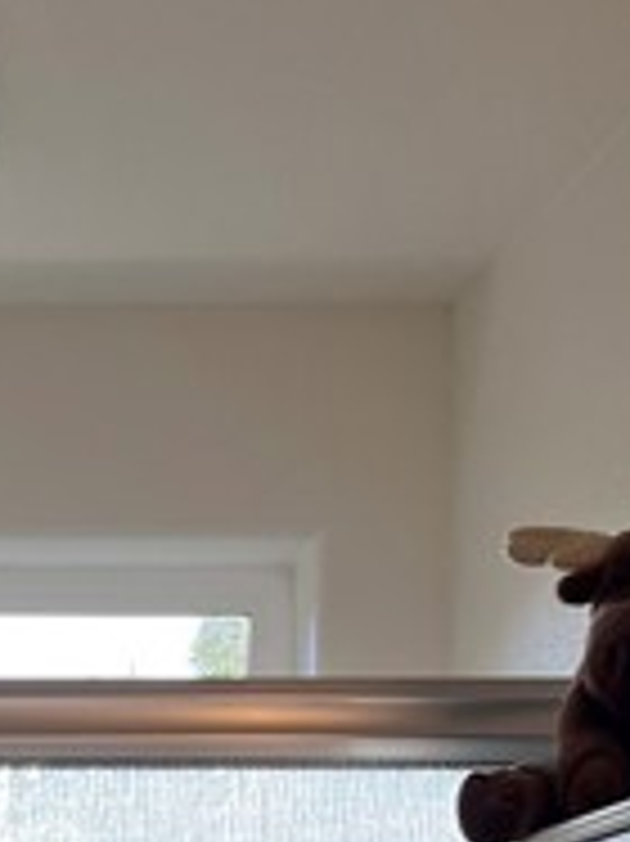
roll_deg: +0.0
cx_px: -243
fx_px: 2162
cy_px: 1324
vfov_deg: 18.9
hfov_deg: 15.6
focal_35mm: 89
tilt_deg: -5.9
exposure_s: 1/240
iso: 40
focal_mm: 5.1
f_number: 1.6
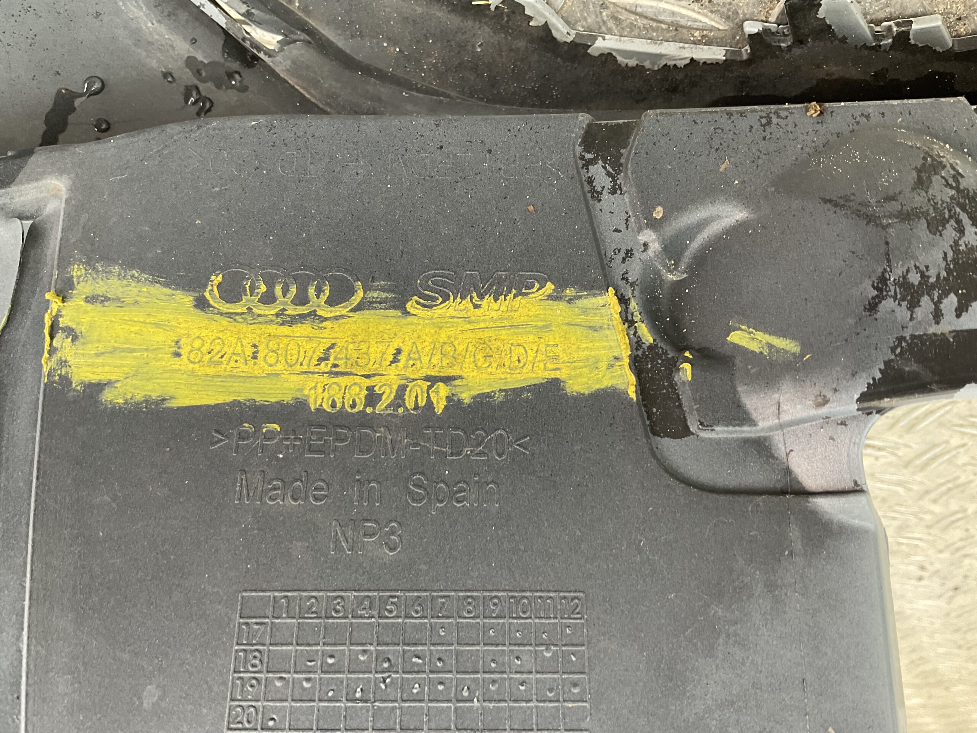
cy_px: 366
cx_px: 488
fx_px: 818
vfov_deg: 48.2
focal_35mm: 29
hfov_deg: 61.7
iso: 50
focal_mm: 3
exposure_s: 1/50
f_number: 1.8
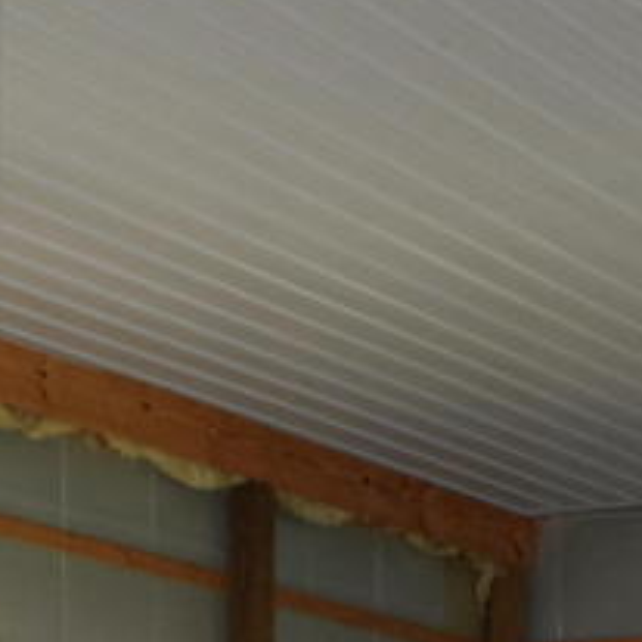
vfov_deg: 12.4
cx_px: 692
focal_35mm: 128
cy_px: 1172
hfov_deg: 13.4
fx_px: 2686
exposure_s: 1/125
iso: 720
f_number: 5.6
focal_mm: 18
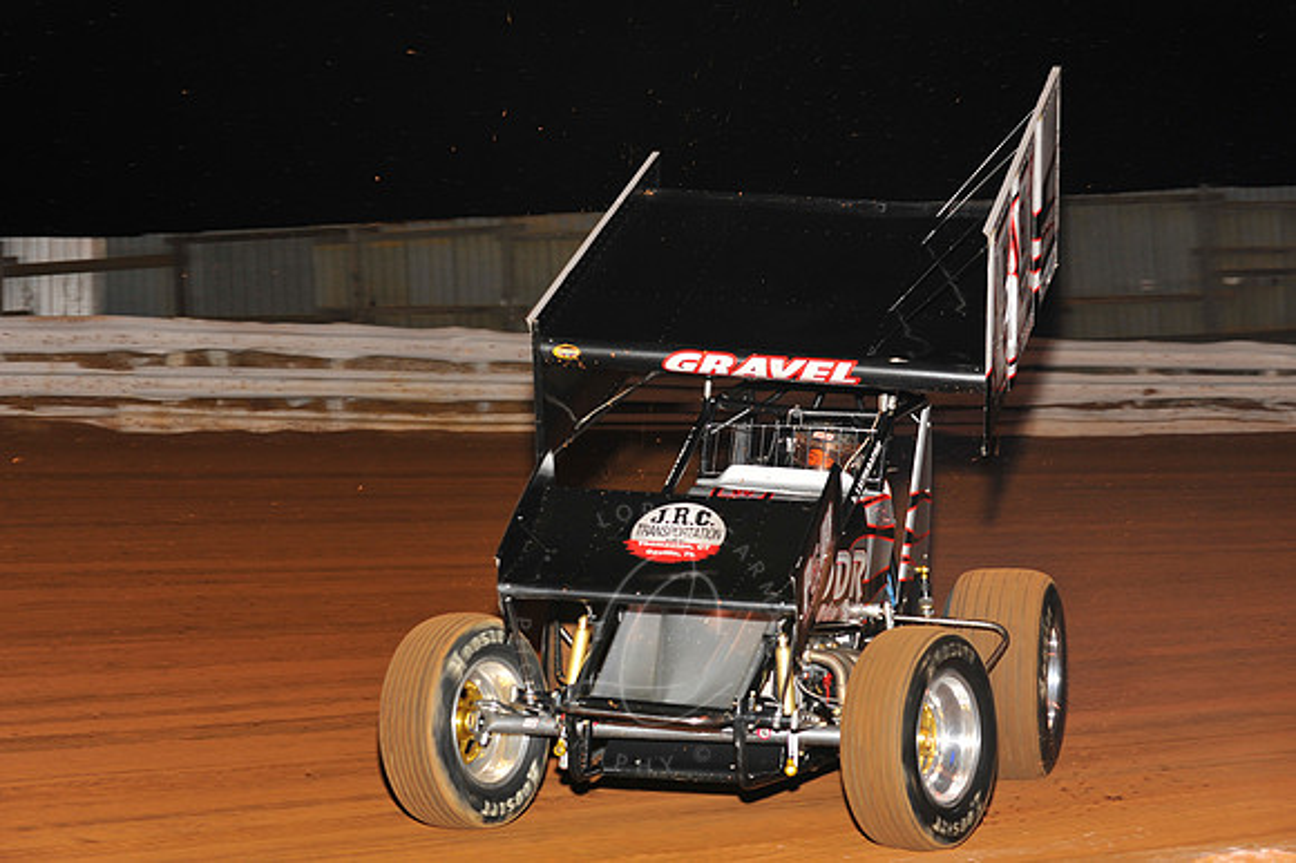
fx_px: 3310
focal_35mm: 92
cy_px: 432
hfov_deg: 22.2
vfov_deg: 14.8
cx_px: 648
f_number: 5.6
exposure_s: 1/250
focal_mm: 92
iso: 500
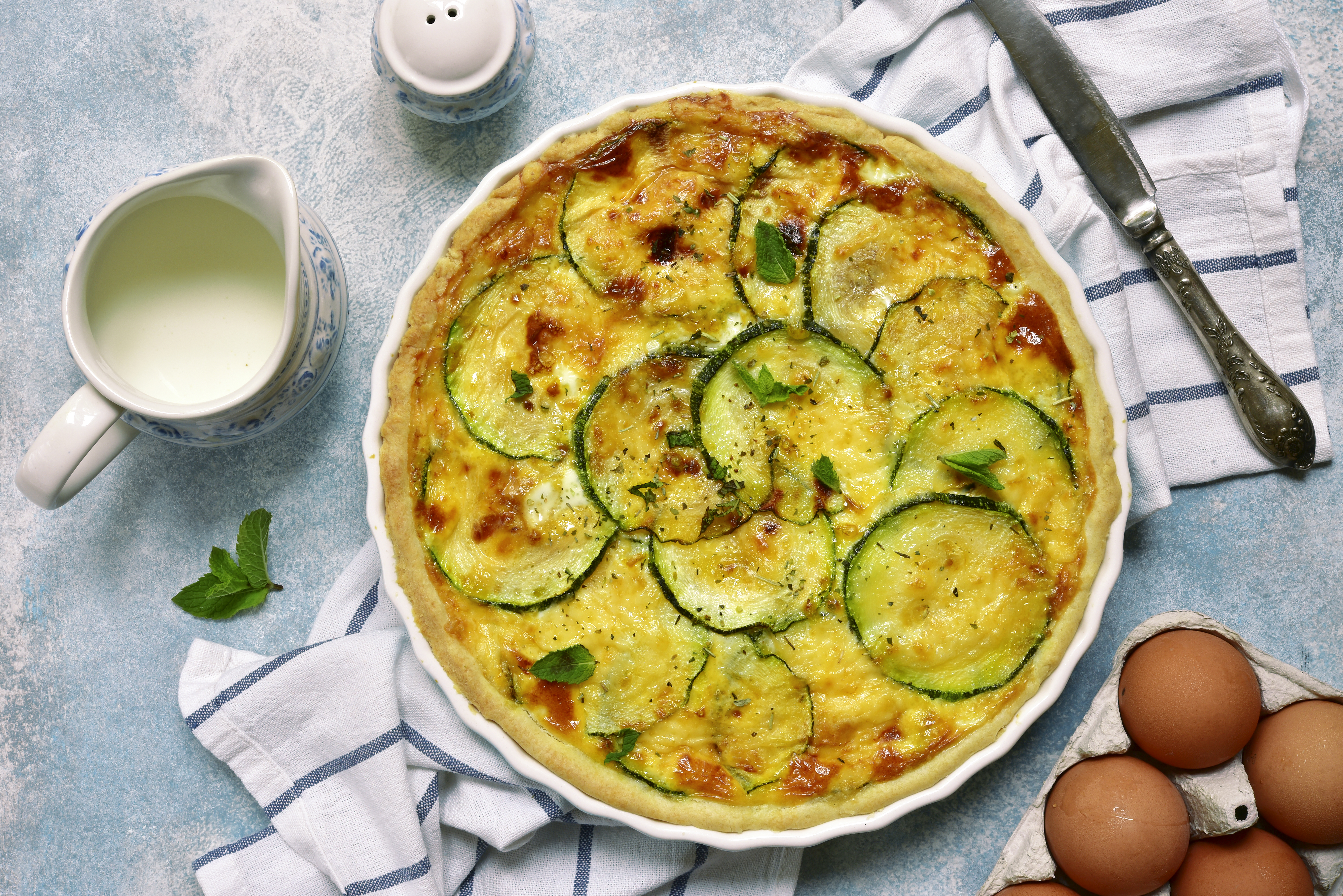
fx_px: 2239
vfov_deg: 22.6
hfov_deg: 33.4
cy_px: 448
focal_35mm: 60
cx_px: 672
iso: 400
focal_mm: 60
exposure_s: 1/2.5
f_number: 20
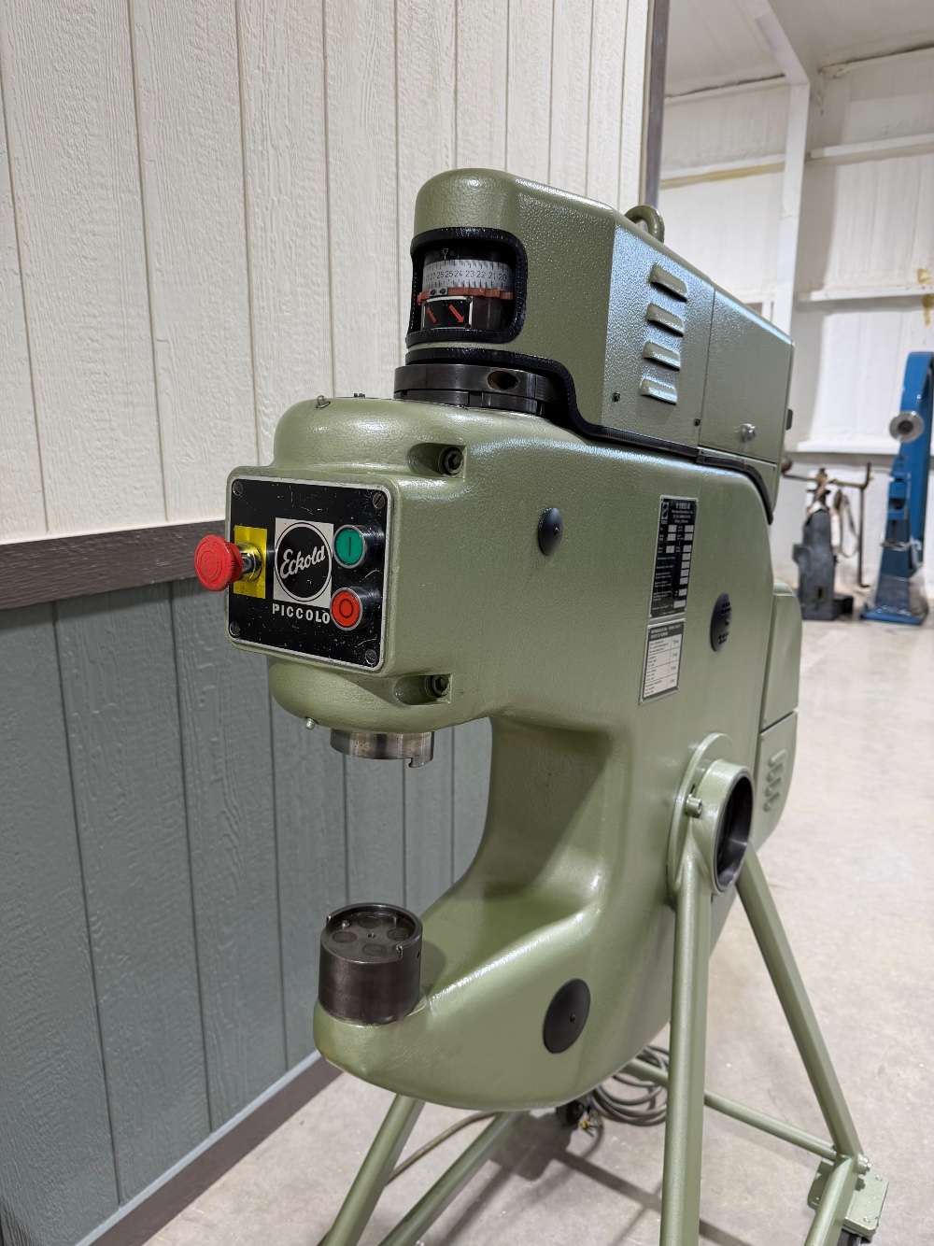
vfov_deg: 71.6
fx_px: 864
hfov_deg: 56.8
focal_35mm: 24
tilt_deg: -13.6
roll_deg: -0.5
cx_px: 467
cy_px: 623
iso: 125
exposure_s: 1/120
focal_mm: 6.76
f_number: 1.78
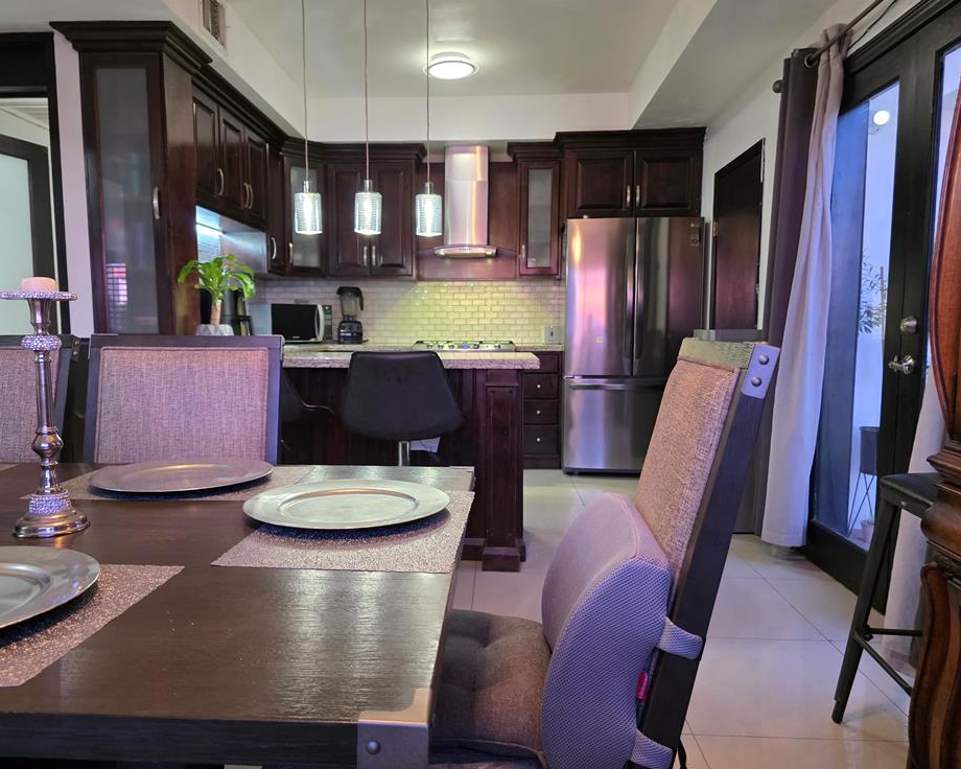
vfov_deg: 56.8
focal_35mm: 25
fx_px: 711
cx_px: 469
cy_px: 394
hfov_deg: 68.1
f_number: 1.7
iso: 800
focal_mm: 6.3
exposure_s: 1/120
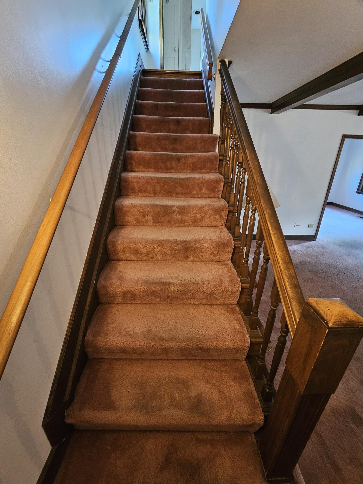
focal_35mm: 13
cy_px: 242
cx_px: 182
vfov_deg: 106.2
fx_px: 182
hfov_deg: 89.9
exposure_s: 1/24
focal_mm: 2.2
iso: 800
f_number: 2.2
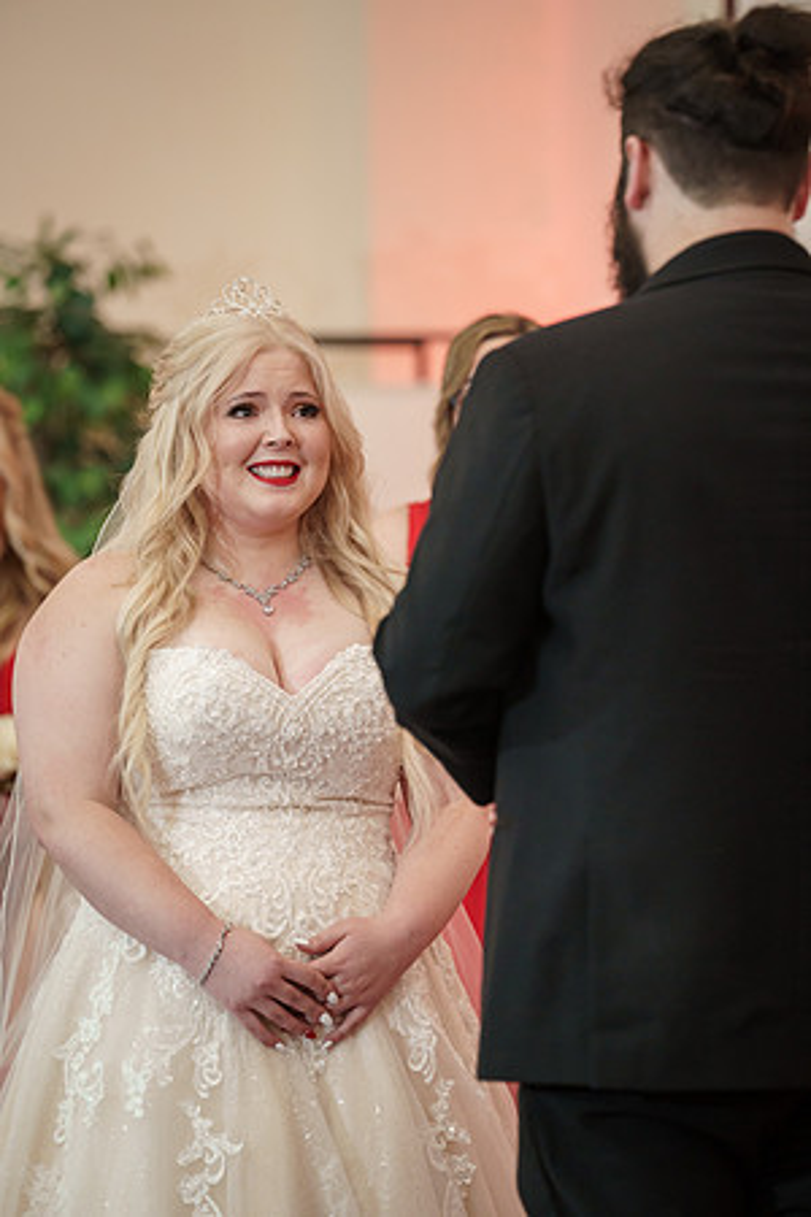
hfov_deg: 7.0
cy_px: 608
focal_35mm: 197
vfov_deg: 10.4
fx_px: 6656
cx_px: 406
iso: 2000
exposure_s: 1/100
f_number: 4
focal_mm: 197
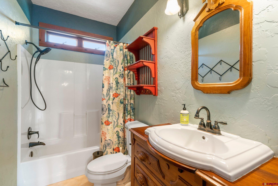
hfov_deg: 96.7
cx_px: 139
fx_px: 124
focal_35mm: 16
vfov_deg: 73.8
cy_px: 93
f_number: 8
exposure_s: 1/4
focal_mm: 16
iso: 1250
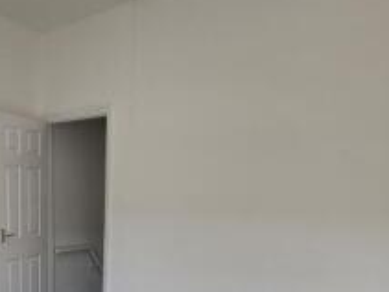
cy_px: 273
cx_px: 47
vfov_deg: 36.7
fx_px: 404
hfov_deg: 46.9
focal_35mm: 36
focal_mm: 1.74
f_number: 2.2
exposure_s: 1/100
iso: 32
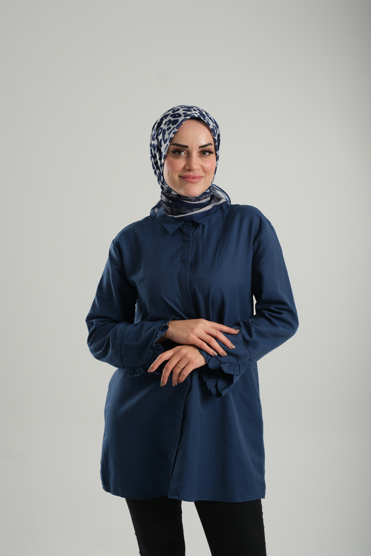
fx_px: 819
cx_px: 186
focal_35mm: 53
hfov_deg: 25.5
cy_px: 278
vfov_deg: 37.5
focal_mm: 35.3
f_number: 7.1
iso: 125
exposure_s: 1/256
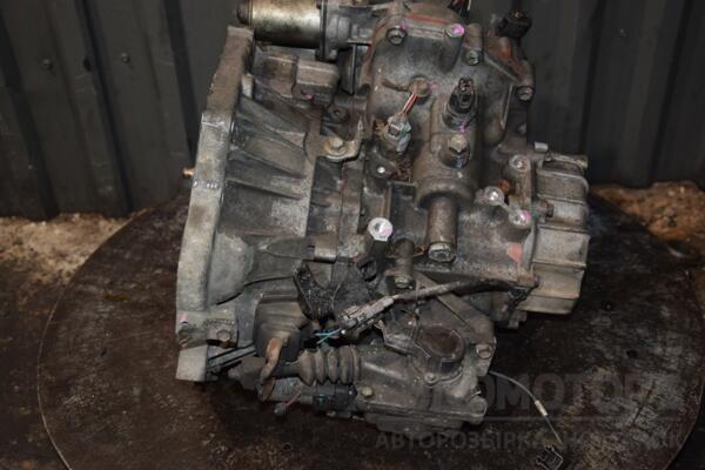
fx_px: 881
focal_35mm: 45
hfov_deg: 43.6
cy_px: 235
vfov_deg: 29.9
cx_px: 352
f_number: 5
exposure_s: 1/60
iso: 800
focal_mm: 30
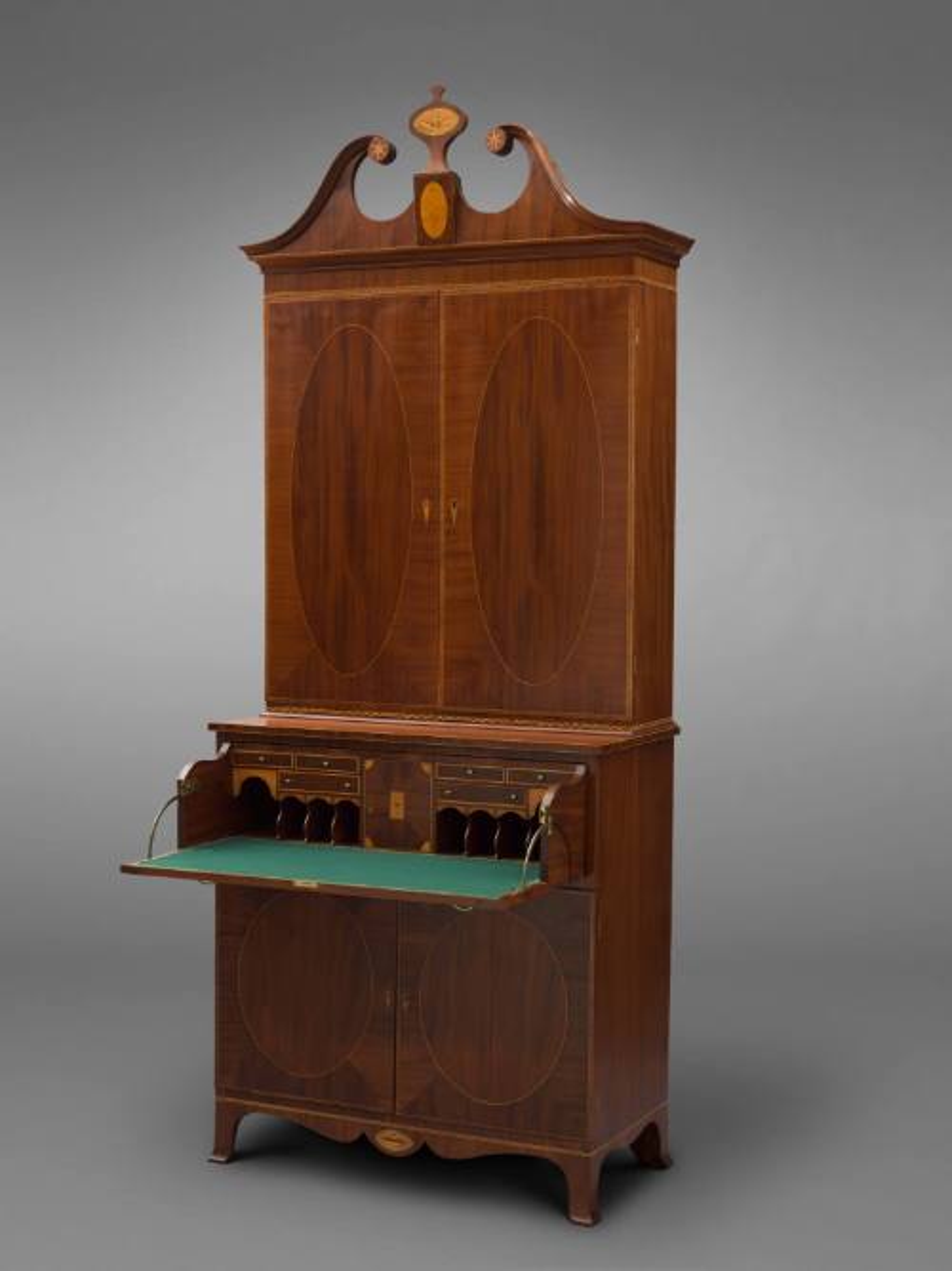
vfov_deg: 32.7
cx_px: 476
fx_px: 2164
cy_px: 636
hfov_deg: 24.8
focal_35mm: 59
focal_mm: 90
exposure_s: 1/100
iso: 100
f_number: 11
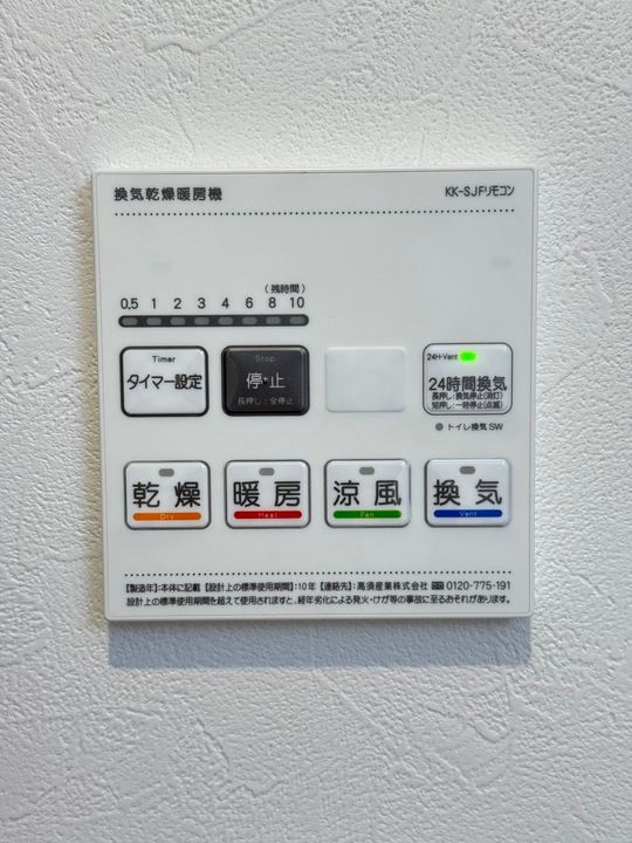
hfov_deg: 30.3
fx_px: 1168
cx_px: 316
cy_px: 422
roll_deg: +0.5
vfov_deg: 39.7
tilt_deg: -5.4
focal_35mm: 48
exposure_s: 1/50
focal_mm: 6.76
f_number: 1.78
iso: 64
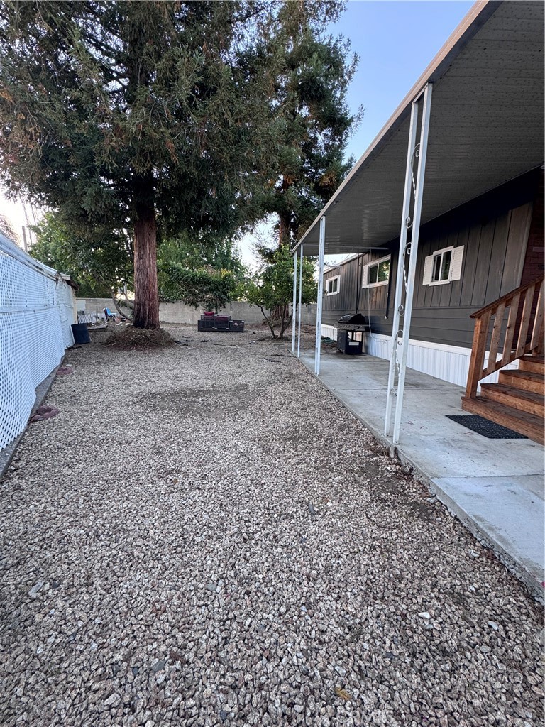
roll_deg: -1.5
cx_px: 272
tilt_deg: -9.5
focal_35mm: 14
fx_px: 294
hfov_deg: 85.7
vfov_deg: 102.1
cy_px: 364
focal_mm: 2.22
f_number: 2.2
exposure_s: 1/99
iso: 160
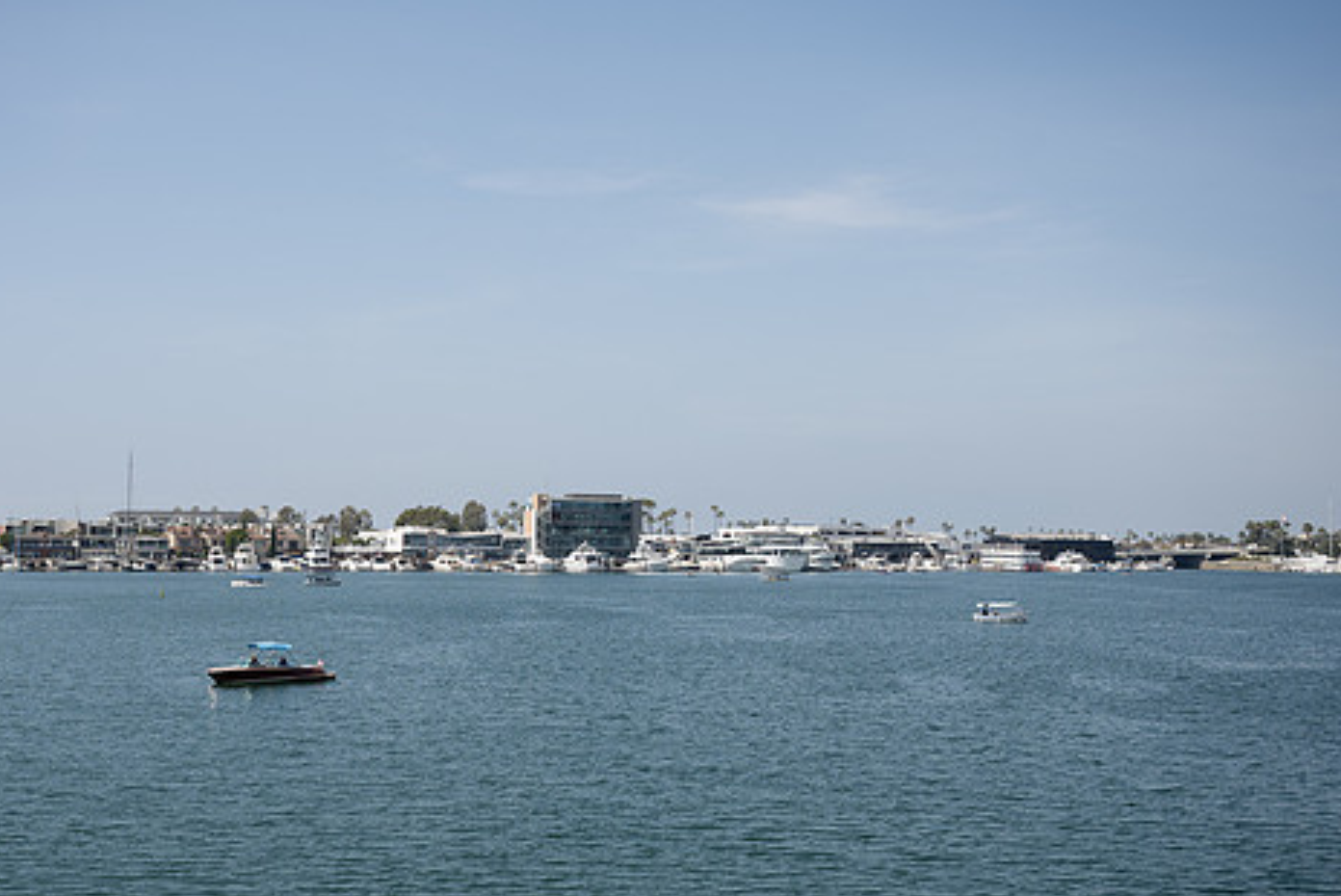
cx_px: 543
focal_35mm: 45
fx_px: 1677
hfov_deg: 43.4
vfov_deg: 29.8
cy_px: 533
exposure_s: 1/800
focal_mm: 36
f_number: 4
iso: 50
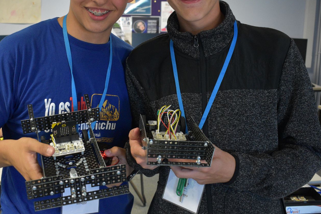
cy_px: 78
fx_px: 428
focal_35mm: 48
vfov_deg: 28.0
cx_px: 136
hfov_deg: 41.0
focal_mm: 20
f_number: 3.8
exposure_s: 1/60
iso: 1800
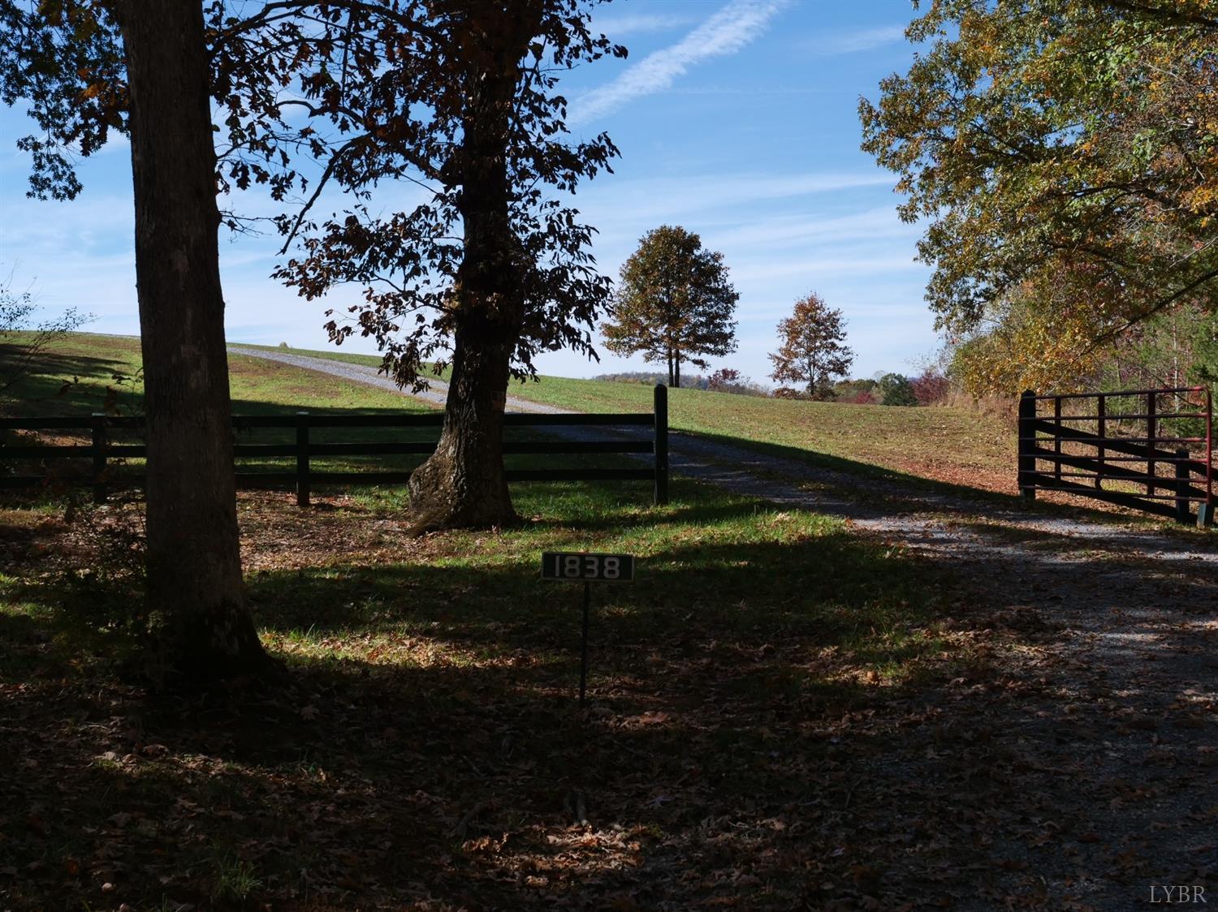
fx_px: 1618
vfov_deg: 31.5
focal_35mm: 46
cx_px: 609
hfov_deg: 41.3
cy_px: 456
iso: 200
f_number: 7.1
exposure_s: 1/500
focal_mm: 23
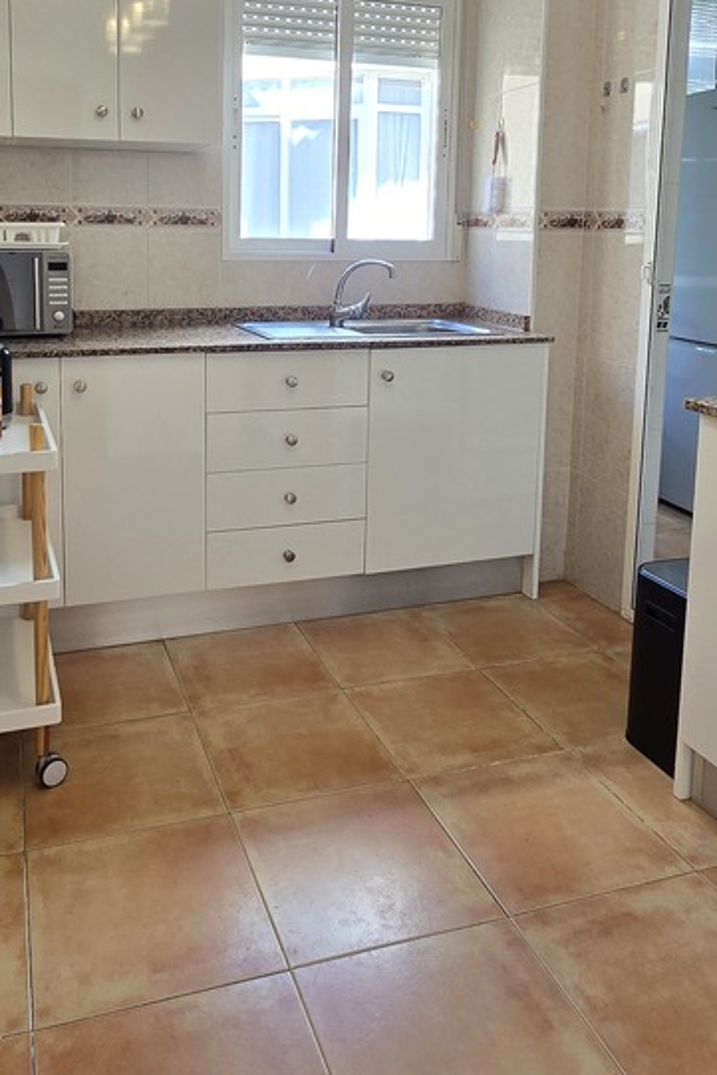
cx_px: 274
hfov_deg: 47.6
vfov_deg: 65.2
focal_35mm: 27
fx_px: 806
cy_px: 340
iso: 50
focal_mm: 2.2
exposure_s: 1/50
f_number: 2.2
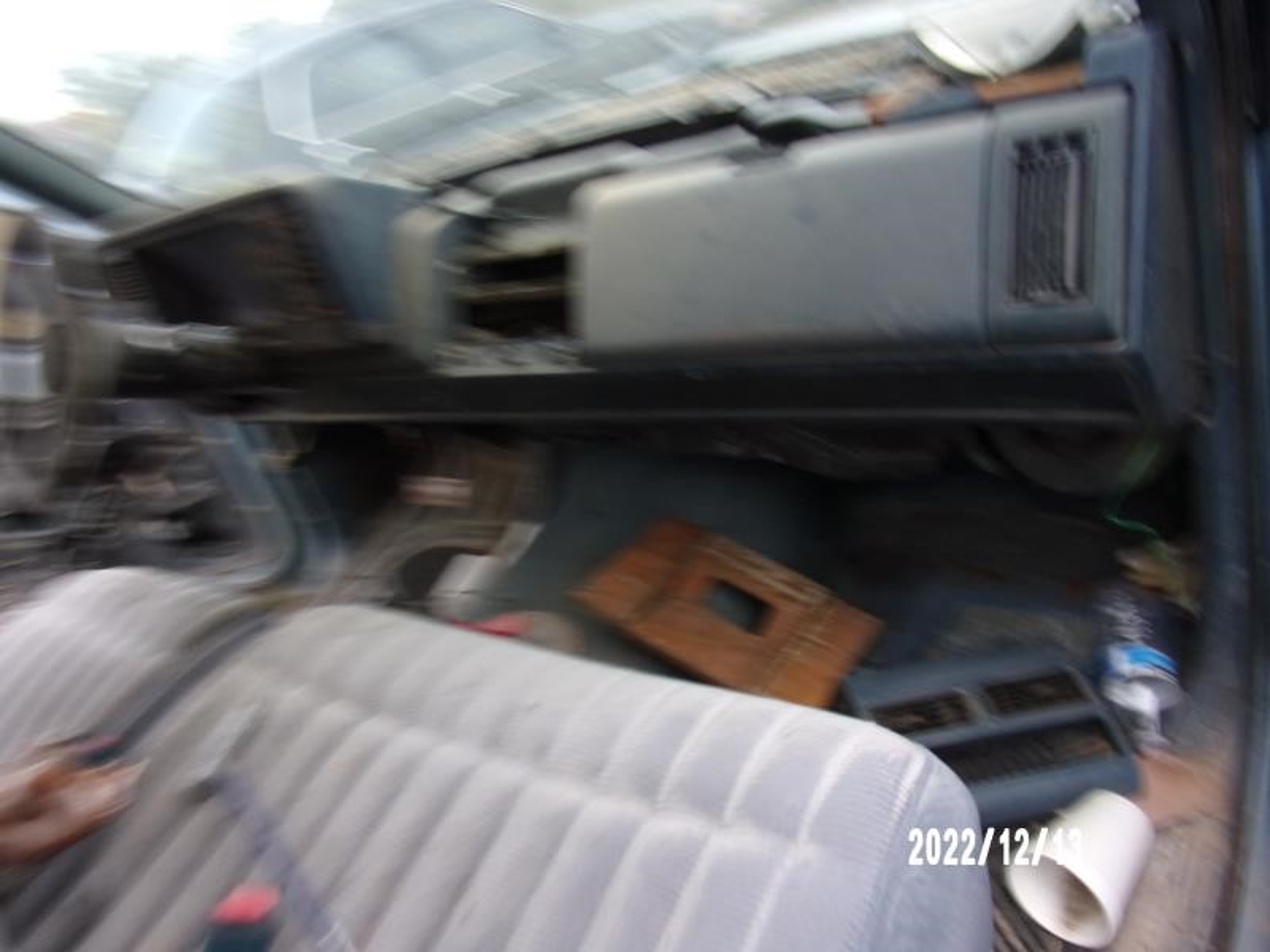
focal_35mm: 24
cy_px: 476
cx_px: 635
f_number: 3.3
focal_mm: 4.3
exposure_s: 1/34
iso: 100
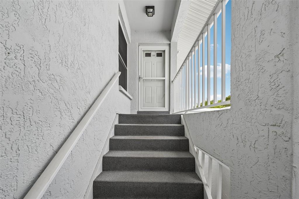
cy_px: 100
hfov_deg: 104.3
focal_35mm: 14
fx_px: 116
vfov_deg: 81.2
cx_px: 150
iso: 400
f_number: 8
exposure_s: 1/640
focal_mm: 14
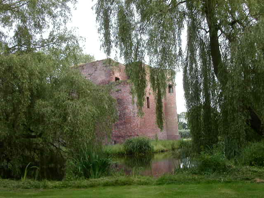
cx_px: 132
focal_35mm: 38
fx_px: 290
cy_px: 99
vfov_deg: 37.7
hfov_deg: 49.0
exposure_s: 1/60
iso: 100
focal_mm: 7.8
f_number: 3.5
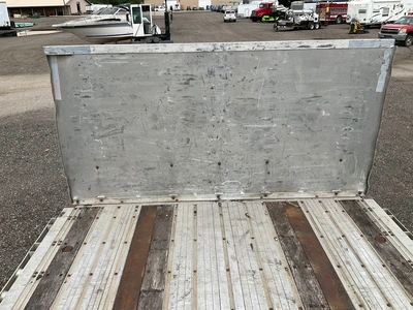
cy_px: 155
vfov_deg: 48.2
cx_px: 206
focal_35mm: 29
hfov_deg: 61.7
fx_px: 346
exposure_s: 1/1912
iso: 25
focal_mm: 3
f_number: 1.8
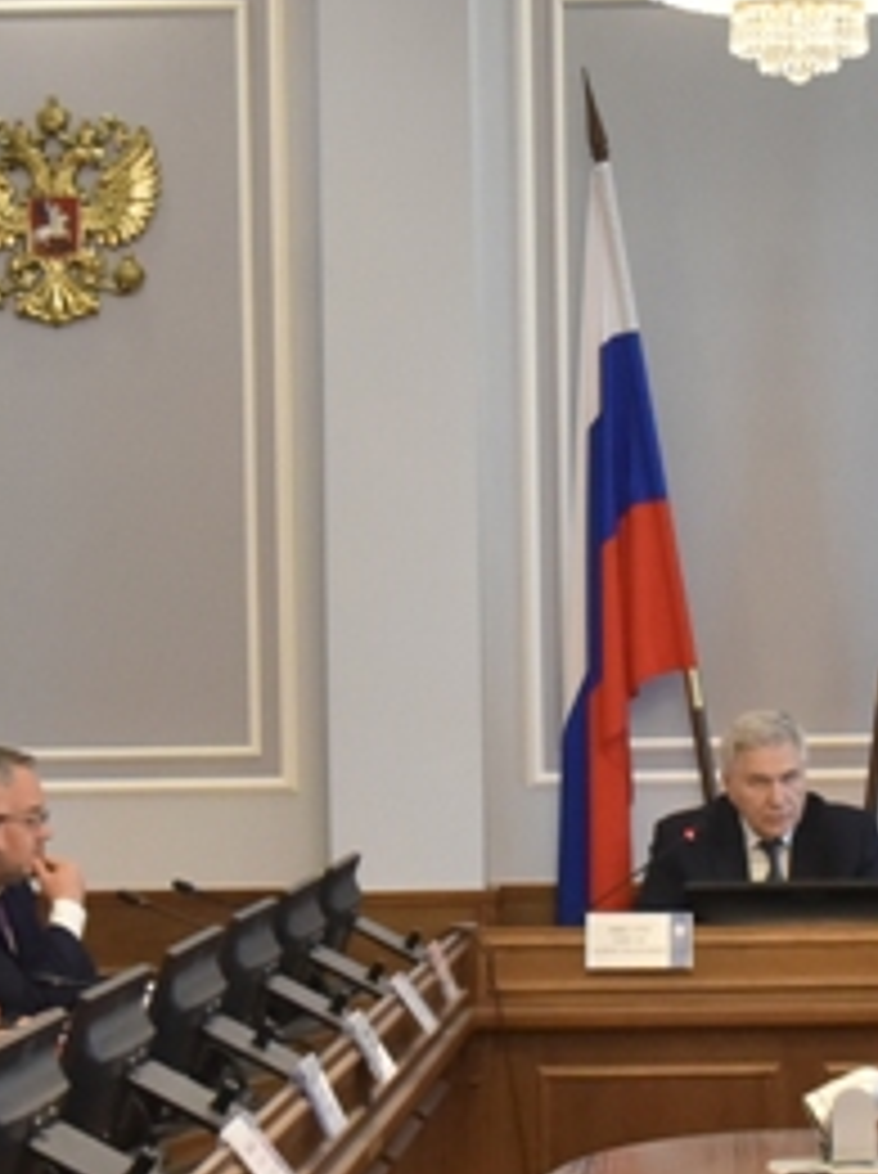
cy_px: 657
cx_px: 738
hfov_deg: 12.2
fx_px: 4102
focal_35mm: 121
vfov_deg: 16.3
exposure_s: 1/200
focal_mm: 32
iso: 2200
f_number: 6.3
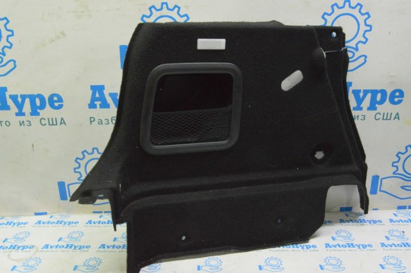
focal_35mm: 33
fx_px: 376
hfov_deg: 57.3
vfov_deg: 39.9
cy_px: 136
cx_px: 206
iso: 6400
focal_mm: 22
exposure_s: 1/20
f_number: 20
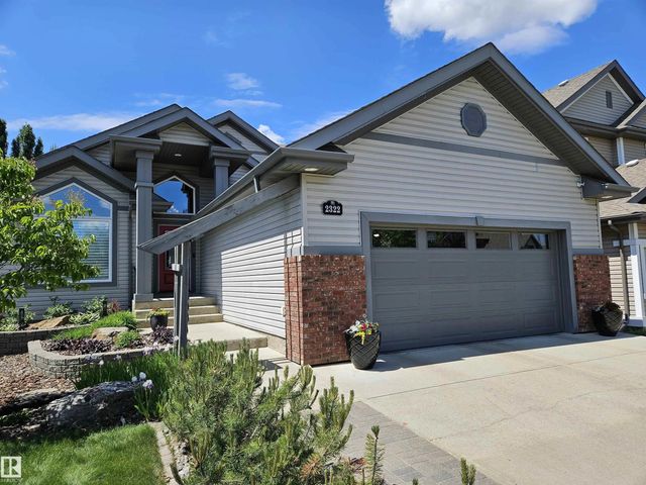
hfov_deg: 73.9
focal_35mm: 23
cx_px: 323
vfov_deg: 58.9
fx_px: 429
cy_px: 242
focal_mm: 5.4
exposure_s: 1/1775
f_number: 1.8
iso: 25
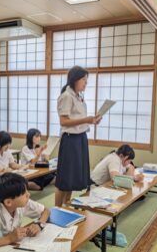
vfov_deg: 48.2
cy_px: 129
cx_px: 83
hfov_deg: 31.3
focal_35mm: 41
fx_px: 281
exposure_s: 1/221
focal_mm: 4.38
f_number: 1.73
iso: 54
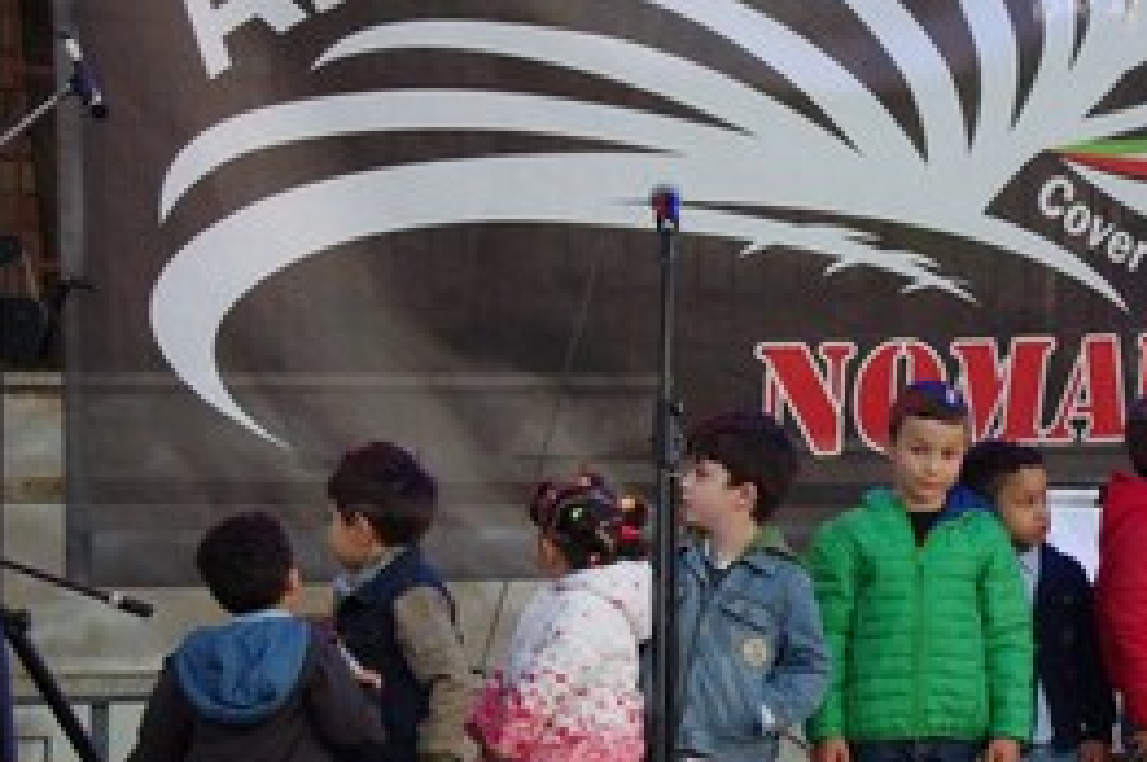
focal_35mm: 172
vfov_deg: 8.0
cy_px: 471
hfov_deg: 11.9
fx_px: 5473
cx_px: 1020
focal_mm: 60
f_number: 6.3
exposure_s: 1/60
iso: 1250
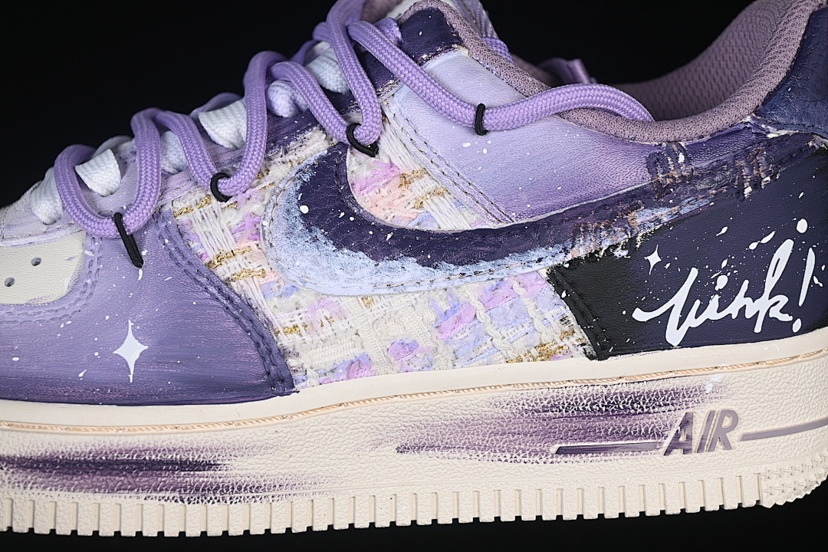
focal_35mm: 75
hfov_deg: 27.0
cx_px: 414
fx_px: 1725
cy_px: 276
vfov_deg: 18.2
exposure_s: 1/80
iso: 160
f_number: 7.1
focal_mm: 50
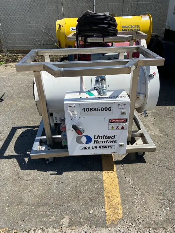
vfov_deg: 67.3
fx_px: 175
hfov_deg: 53.1
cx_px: 88
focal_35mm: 26
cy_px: 116
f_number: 1.8
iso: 32
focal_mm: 4.25
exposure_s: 1/3401
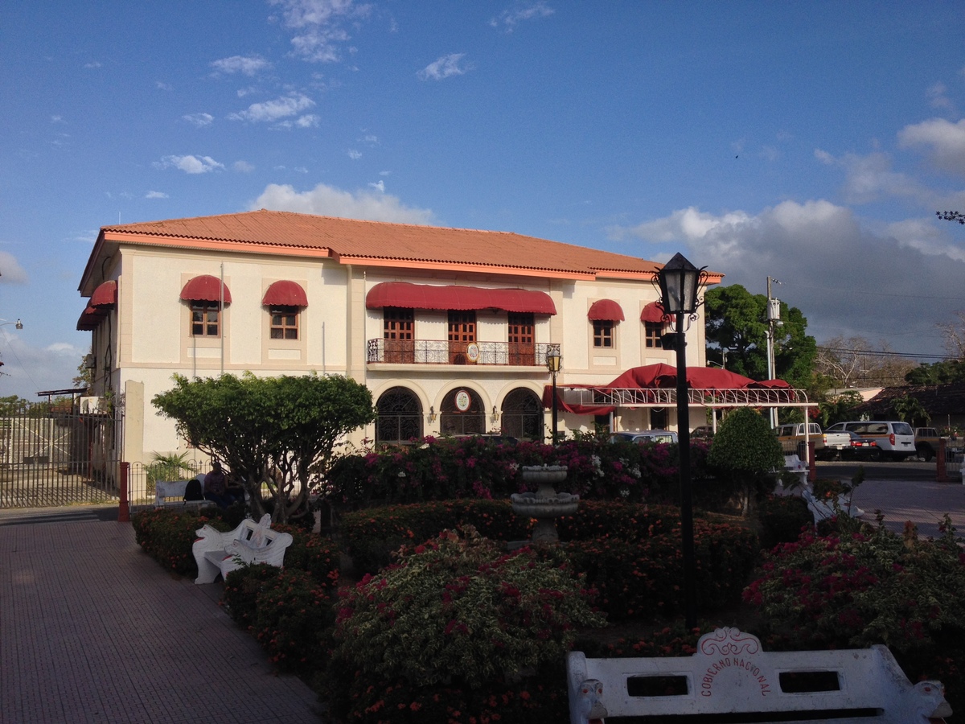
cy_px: 362
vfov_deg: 40.7
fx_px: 976
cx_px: 482
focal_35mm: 35
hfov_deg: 52.6
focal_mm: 4.28
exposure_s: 1/2513
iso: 50
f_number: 2.4
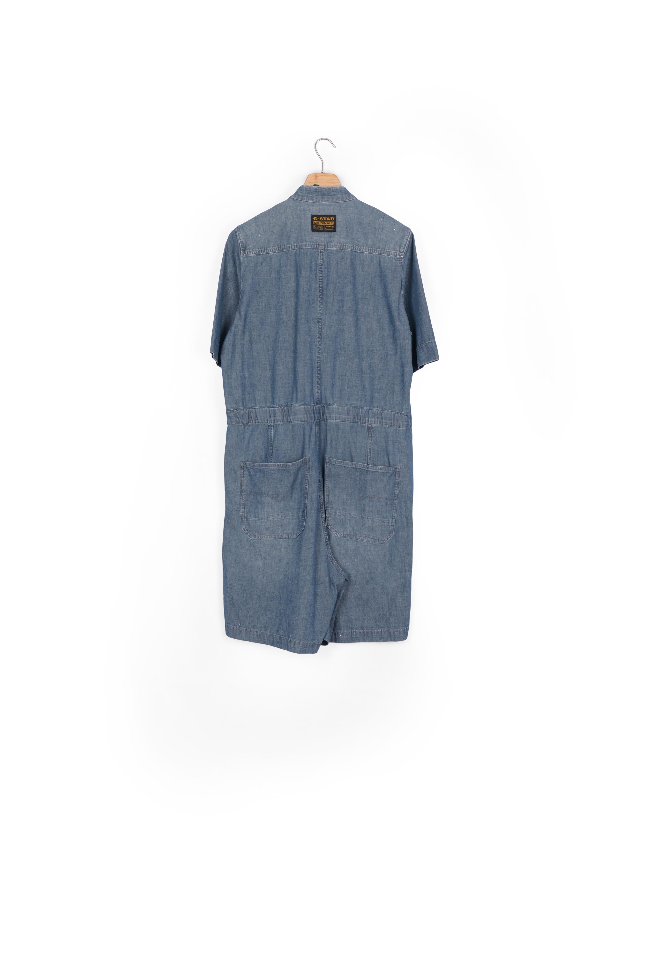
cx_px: 322
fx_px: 1021
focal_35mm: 38
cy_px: 484
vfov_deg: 50.7
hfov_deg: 35.0
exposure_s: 1/125
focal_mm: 38
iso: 100
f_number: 13
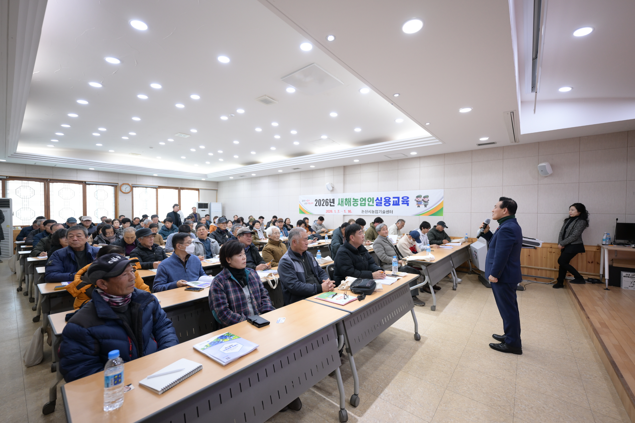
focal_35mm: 15
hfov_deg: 100.4
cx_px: 318
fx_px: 265
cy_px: 212
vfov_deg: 77.3
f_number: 2.8
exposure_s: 1/160
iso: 640
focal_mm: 15
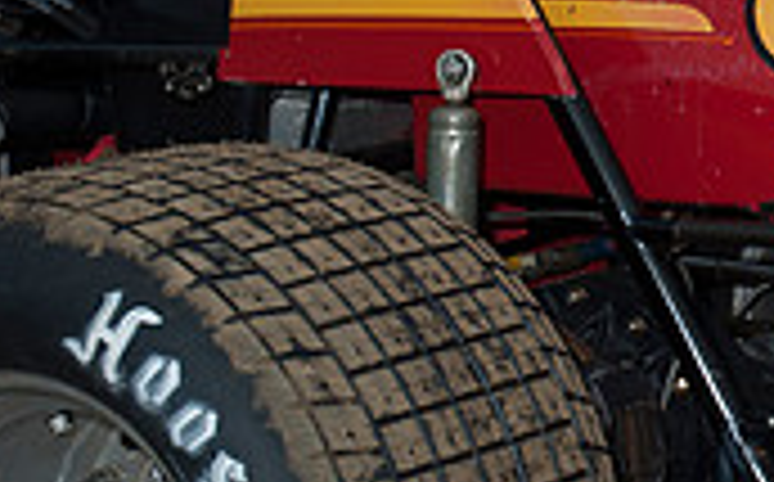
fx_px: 3371
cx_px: 1174
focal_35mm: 160
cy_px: 203
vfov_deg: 8.2
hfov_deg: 12.4
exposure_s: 1/250
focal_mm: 31
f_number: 7.1
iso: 100
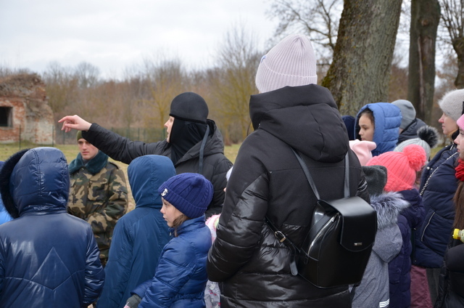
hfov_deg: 28.1
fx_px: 926
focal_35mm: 72
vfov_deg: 18.8
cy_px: 154
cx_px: 232
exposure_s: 1/160
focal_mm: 48
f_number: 4.8
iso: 200
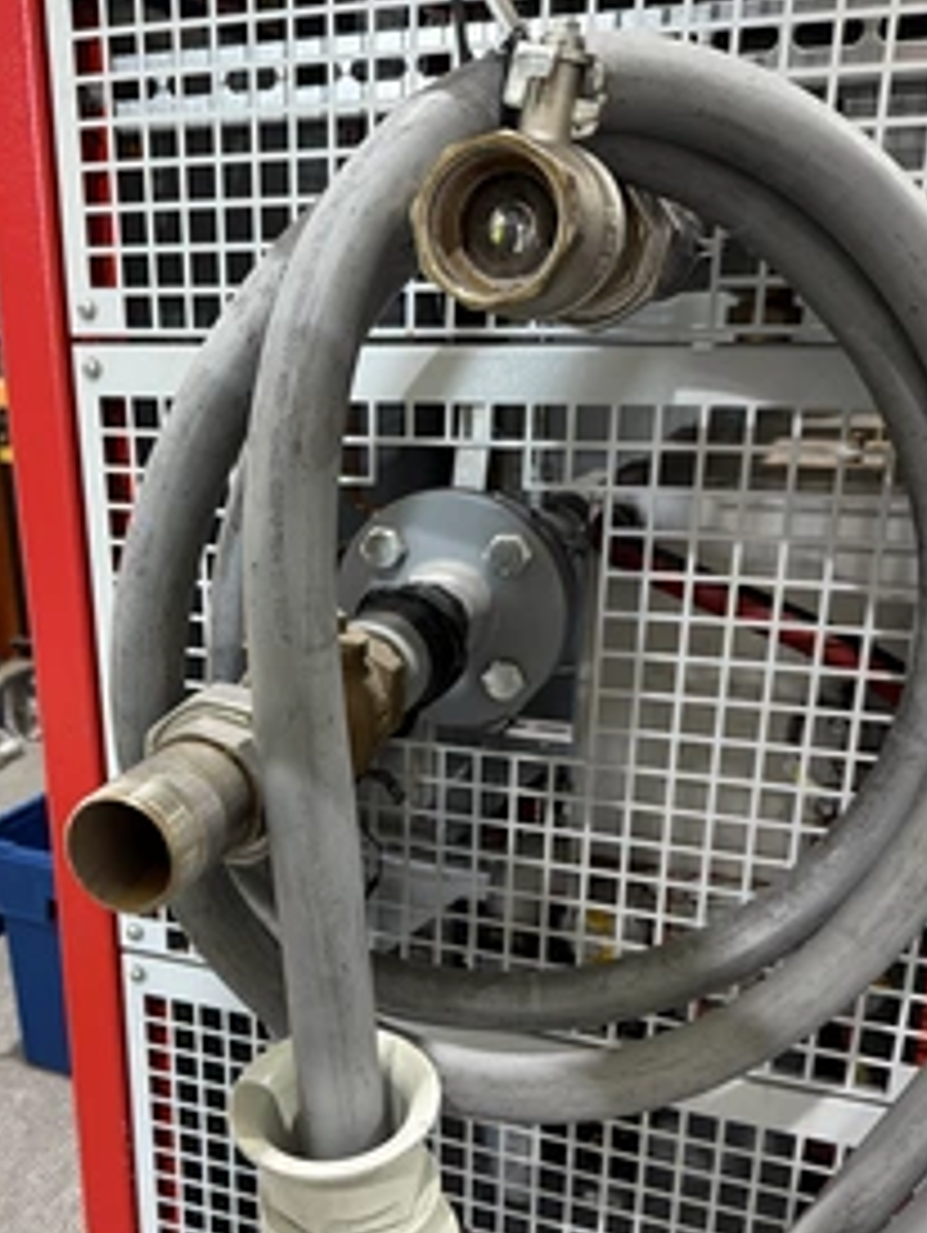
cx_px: 324
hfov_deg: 40.3
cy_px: 756
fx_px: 1248
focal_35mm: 35
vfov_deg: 52.1
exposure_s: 1/50
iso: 320
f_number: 1.78
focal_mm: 6.76
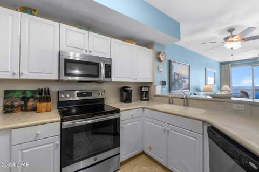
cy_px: 86
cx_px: 130
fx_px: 113
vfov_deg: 74.5
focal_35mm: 16
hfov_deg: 97.7
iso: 400
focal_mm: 10.5
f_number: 9
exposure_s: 1/13
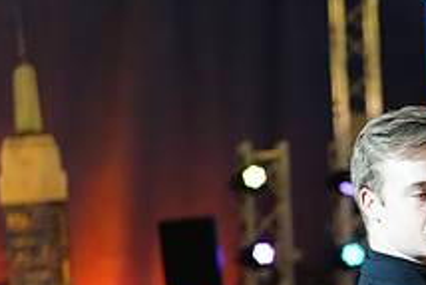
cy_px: 376
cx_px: 551
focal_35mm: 190
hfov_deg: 10.6
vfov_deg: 7.2
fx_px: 2250
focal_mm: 70
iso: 3200
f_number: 2.8
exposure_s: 1/640
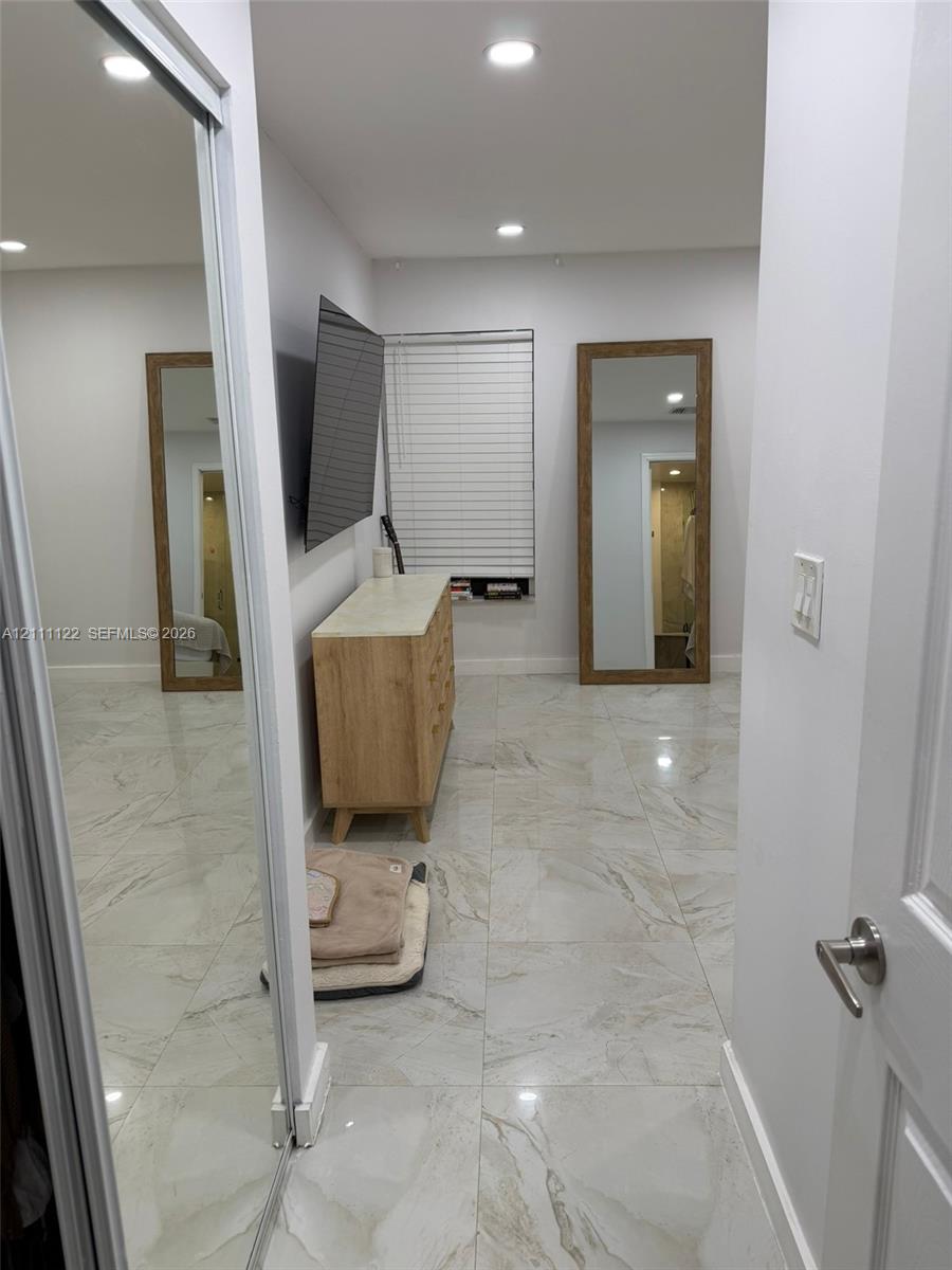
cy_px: 635
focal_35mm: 24
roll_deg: +1.5
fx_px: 880
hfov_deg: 56.8
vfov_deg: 71.6
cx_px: 476
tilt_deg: -12.1
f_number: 1.78
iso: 100
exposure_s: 1/120
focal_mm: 6.76
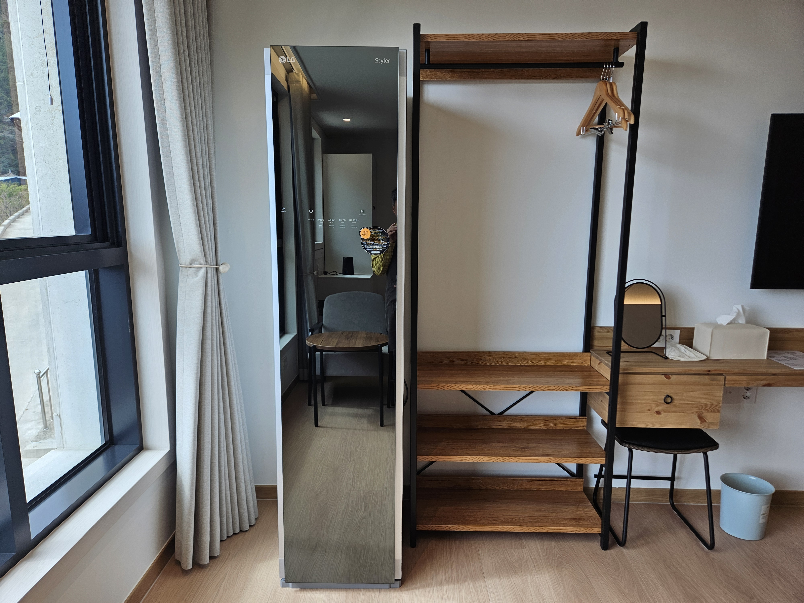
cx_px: 402
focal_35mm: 23
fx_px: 534
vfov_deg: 58.9
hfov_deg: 73.9
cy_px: 302
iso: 40
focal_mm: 5.4
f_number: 1.8
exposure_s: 1/180
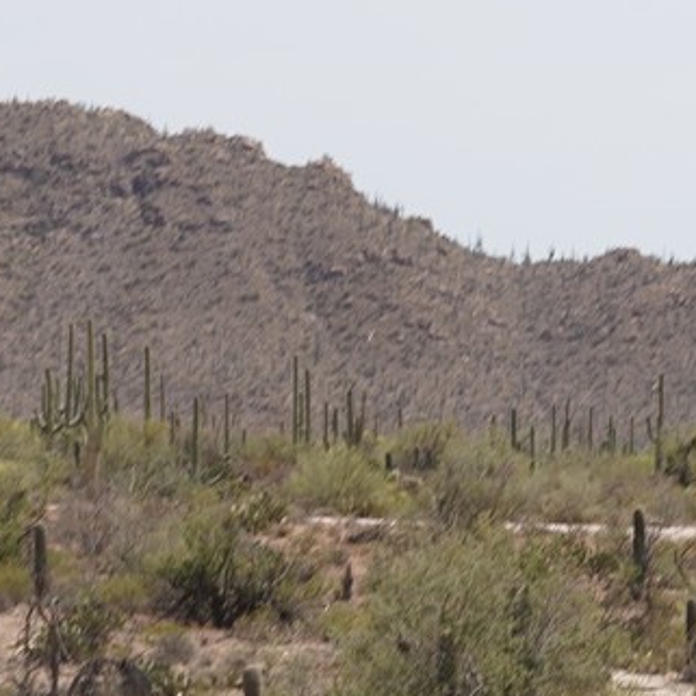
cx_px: 265
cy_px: 1112
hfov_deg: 8.3
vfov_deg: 8.1
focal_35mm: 212
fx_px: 4823
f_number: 16
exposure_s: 1/80
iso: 100
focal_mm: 40
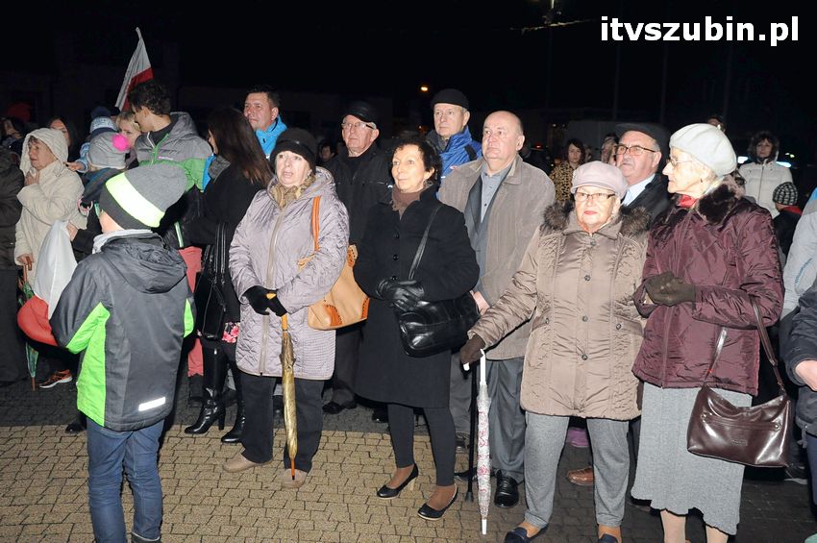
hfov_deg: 53.2
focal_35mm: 36
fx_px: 816
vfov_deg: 36.8
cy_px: 272
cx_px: 408
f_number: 8
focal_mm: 24
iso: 2500
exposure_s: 1/60
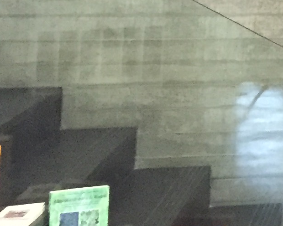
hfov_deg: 10.9
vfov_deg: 9.8
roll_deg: -0.8
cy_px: -188
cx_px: 688
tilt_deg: +2.4
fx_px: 1248
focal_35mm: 149
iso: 250
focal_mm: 4.15
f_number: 2.2
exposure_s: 1/20
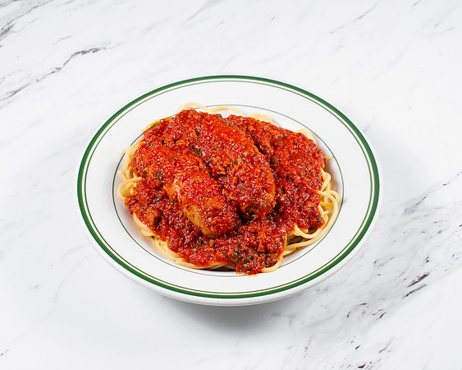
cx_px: 233
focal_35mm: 60
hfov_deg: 31.6
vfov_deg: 25.5
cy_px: 187
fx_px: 817
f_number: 10
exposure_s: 1/250
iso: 200
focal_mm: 50
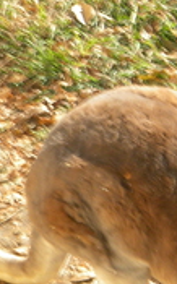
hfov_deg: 5.7
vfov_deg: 9.2
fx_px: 1756
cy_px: 222
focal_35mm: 227
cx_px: 206
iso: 152
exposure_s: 1/500
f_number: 4.5
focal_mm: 15.1
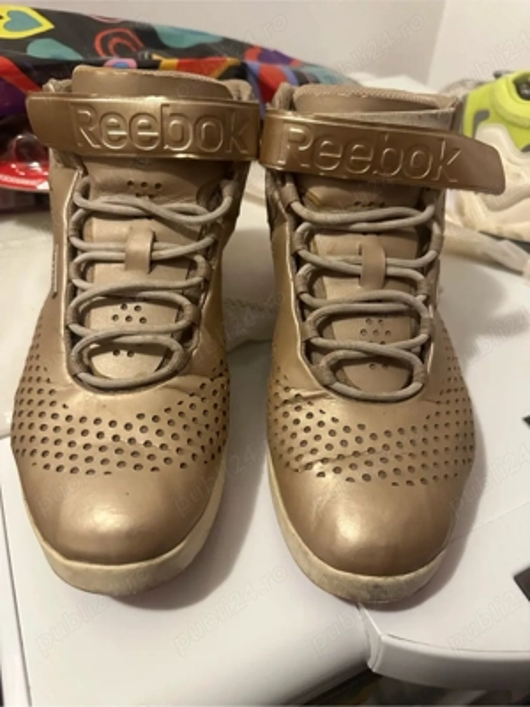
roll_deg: -3.7
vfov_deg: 71.6
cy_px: 354
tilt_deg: -42.3
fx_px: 490
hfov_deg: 56.8
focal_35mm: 24
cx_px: 265
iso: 1000
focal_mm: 6.86
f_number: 1.78
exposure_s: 1/60
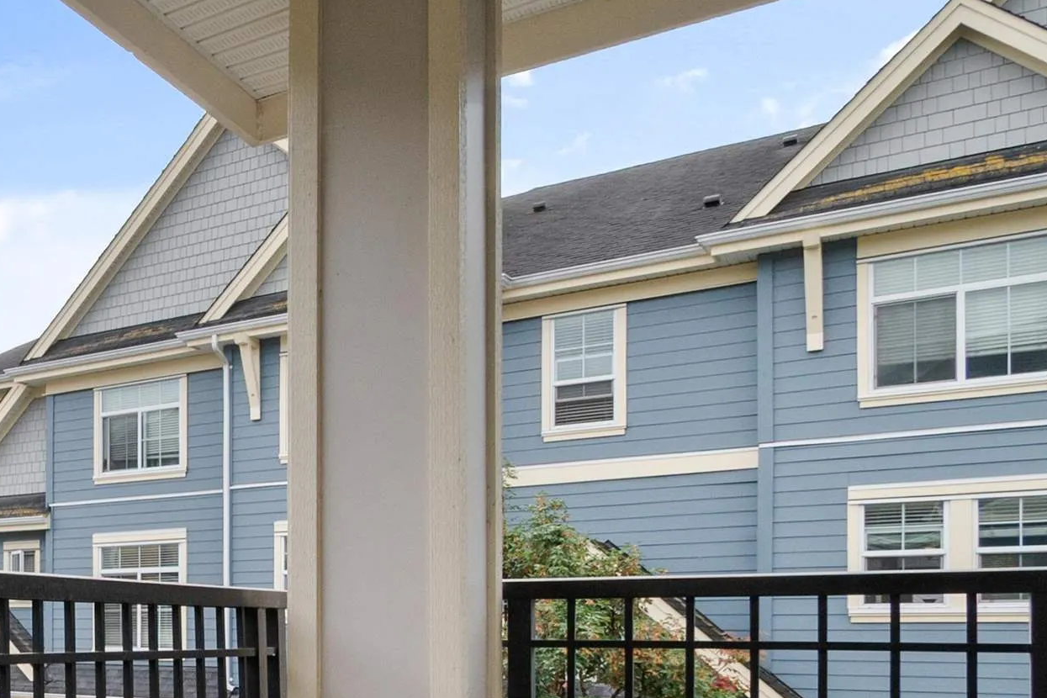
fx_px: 1076
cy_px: 666
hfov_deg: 40.6
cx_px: -131
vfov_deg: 33.5
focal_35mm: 37
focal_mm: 10
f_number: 10
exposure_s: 1/400
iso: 320
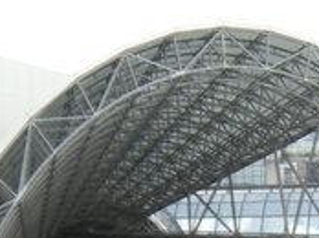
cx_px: 312
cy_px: 349
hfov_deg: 13.8
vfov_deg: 10.2
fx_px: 1298
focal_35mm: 141
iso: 64
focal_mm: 5.9
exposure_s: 1/186
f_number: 3.8
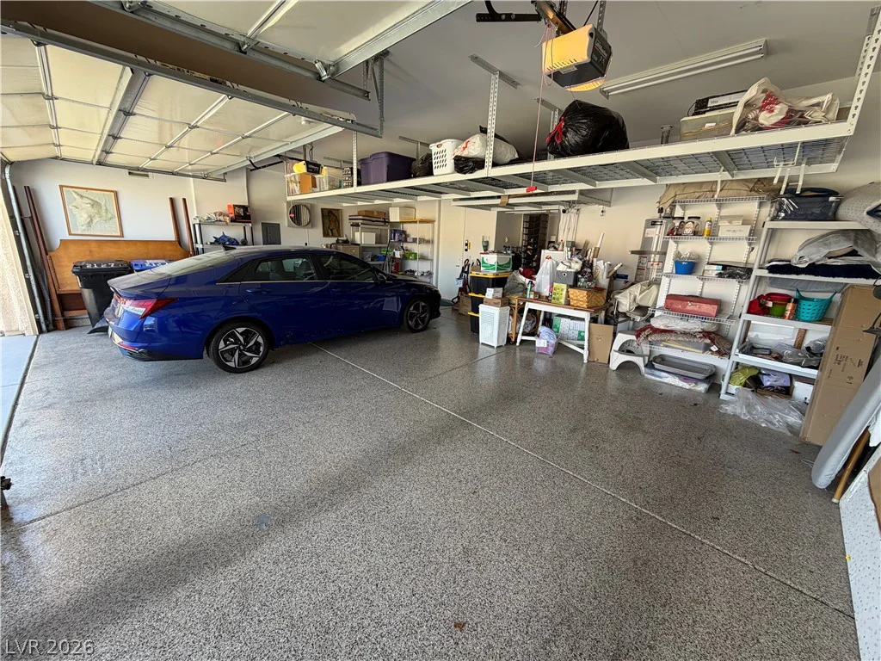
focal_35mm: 14
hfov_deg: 102.1
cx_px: 440
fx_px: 356
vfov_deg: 85.7
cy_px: 330
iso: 80
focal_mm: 2.22
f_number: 2.2
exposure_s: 1/121
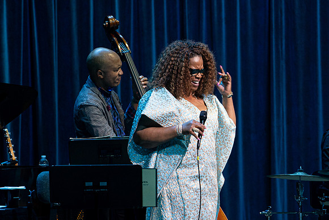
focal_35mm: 346
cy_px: 171
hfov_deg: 6.0
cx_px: 179
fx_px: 3164
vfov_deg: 4.0
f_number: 6.3
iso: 2500
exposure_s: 1/250
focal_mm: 200
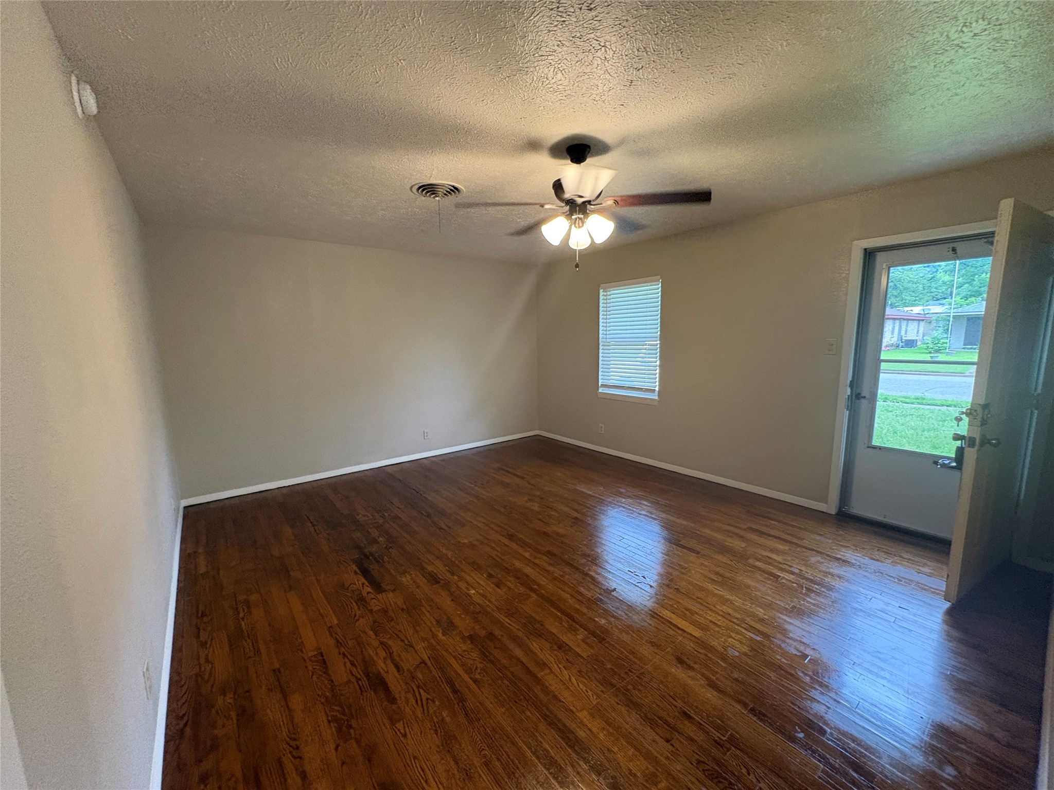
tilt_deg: -8.1
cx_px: 527
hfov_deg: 102.1
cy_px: 395
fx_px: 426
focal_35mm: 14
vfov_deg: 85.7
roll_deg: +0.3
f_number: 2.2
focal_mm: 2.22
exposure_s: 1/60
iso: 500
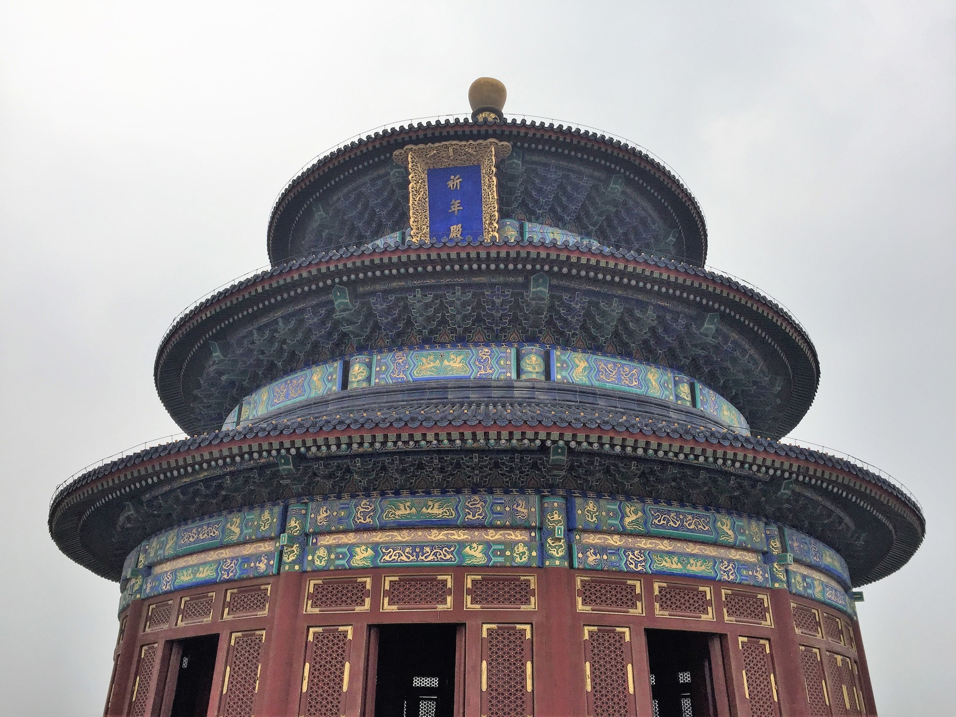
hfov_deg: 61.7
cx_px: 478
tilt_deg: +27.5
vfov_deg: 48.2
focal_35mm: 29
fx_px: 801
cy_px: 358
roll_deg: -2.1
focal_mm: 4.15
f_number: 2.2
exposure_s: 1/1522
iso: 32
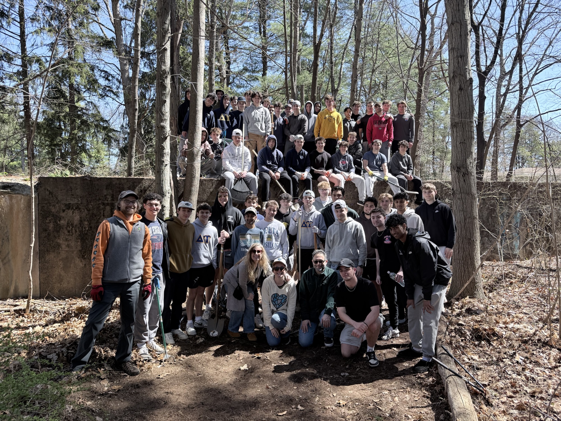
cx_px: 280
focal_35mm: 24
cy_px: 210
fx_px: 389
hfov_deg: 71.6
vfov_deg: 56.8
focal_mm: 6.76
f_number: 1.78
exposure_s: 1/840
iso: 100
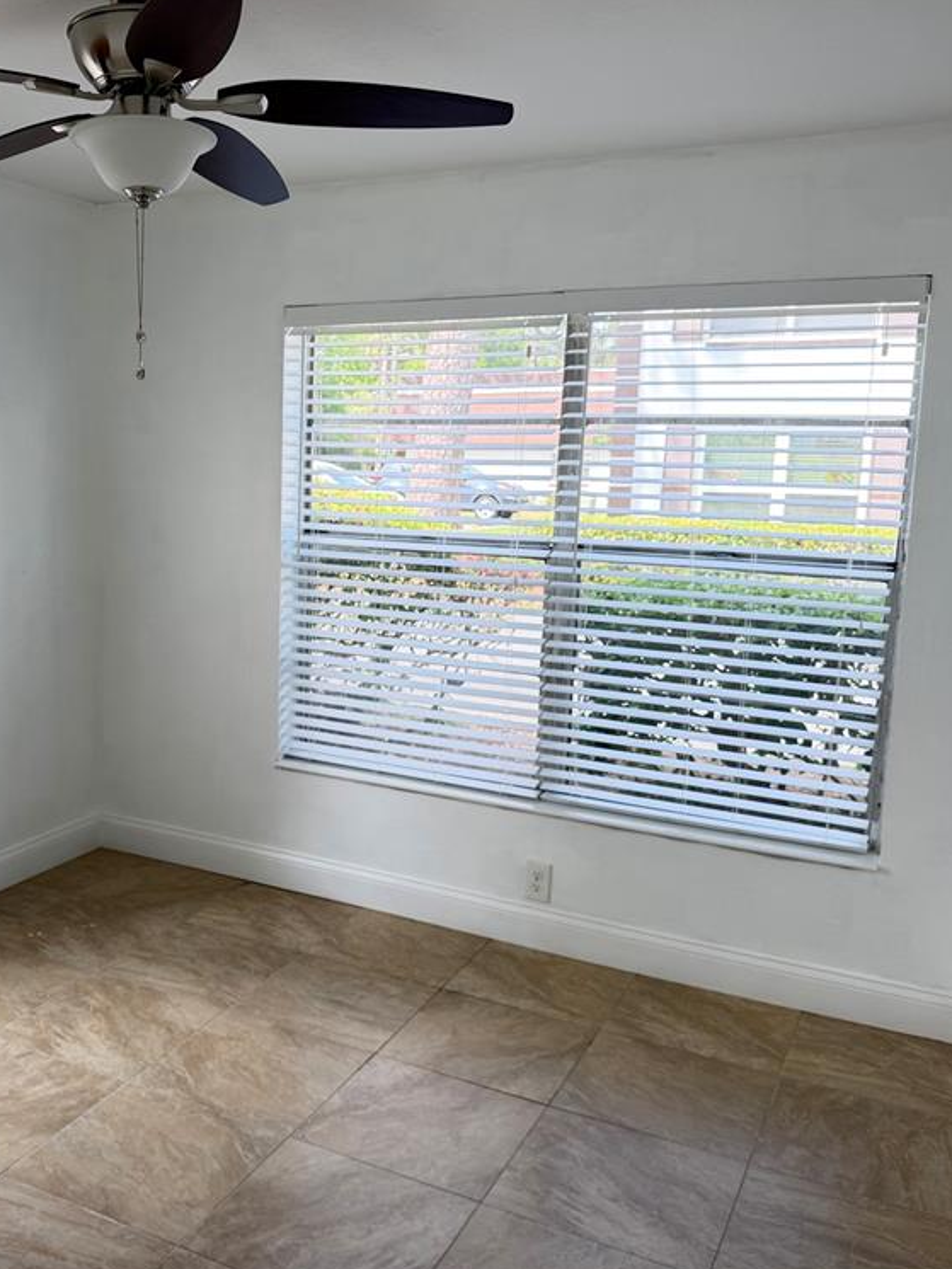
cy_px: 639
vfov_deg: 55.3
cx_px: 254
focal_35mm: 33
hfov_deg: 41.8
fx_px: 1210
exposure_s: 1/214
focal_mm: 6.76
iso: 80
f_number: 1.78
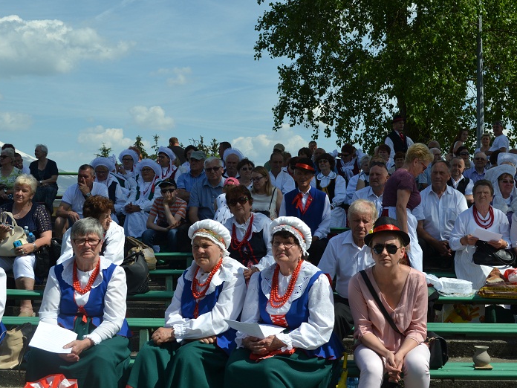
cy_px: 192
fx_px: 792
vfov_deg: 27.5
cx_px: 265
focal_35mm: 53
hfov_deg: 36.2
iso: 100
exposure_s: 1/200
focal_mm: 32
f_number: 7.1
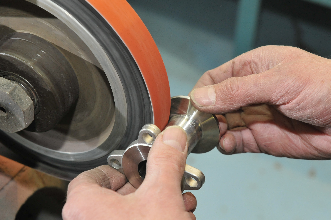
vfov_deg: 15.5
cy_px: 128
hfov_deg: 23.1
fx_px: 808
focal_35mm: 88
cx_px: 179
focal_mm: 48
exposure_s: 1/50
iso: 800
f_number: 5.6
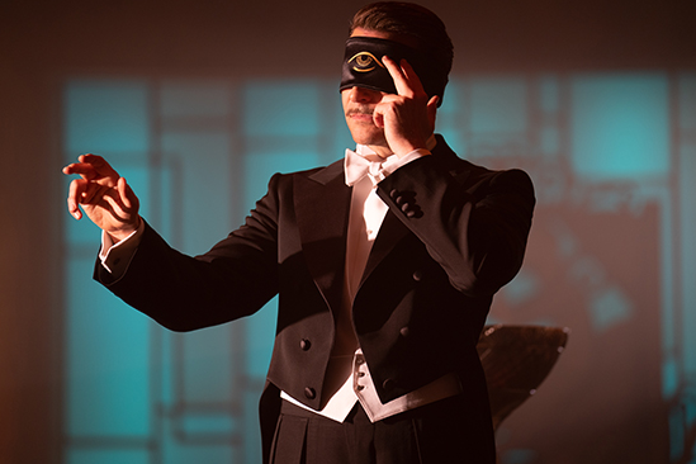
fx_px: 3634
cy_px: 221
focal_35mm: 188
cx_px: 359
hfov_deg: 10.9
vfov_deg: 7.3
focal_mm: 178
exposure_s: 1/60
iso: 800
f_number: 2.8
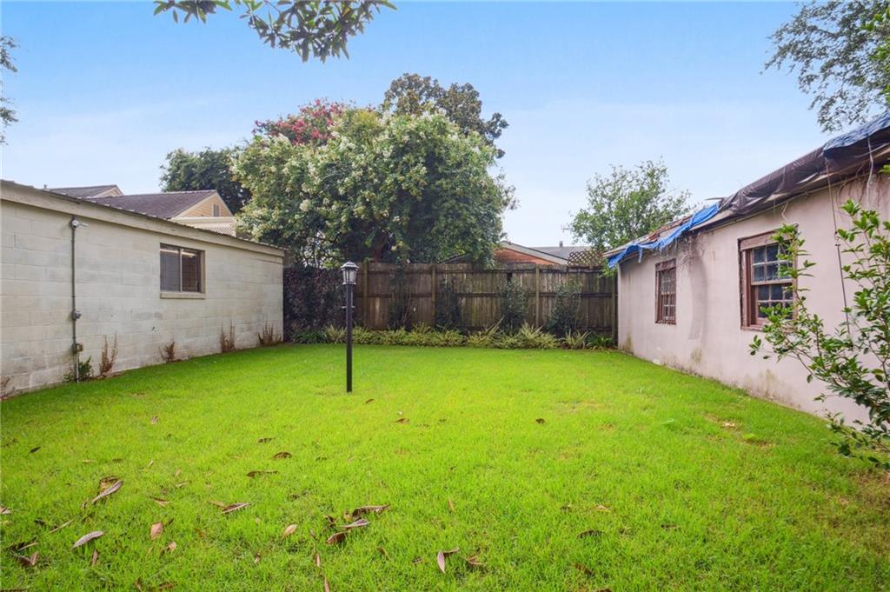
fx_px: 395
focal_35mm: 16
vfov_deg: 73.7
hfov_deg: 96.8
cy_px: 296
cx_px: 445
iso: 400
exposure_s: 1/80
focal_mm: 16
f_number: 13
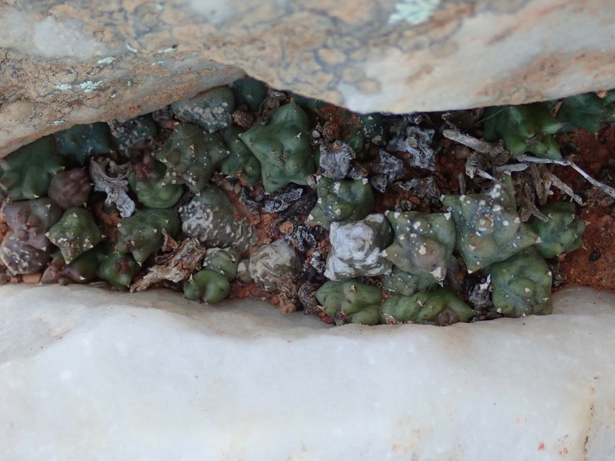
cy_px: 236
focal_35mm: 69
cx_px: 282
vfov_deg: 21.3
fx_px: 1226
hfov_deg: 28.2
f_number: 3.6
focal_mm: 11.01
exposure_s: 1/250
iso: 320
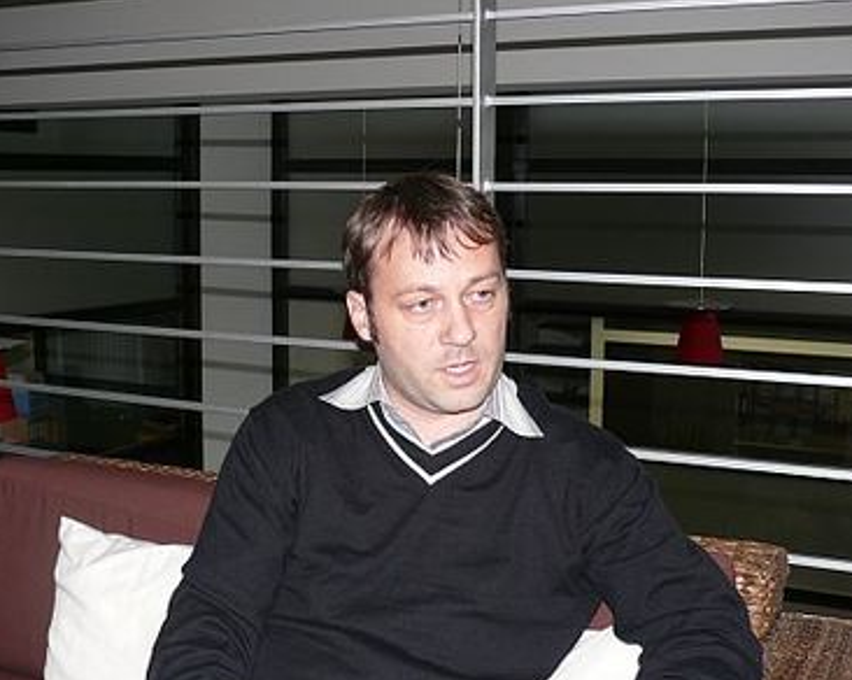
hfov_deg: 39.6
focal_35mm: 47
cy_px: 345
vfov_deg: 32.0
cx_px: 421
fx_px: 1184
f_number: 2.8
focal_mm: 8.6
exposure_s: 1/30
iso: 100
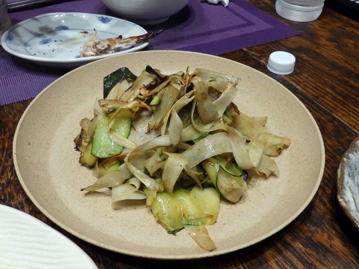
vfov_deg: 44.2
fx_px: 332
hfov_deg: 56.8
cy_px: 134
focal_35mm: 32
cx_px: 180
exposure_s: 1/30
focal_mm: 5.7
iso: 800
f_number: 3.7
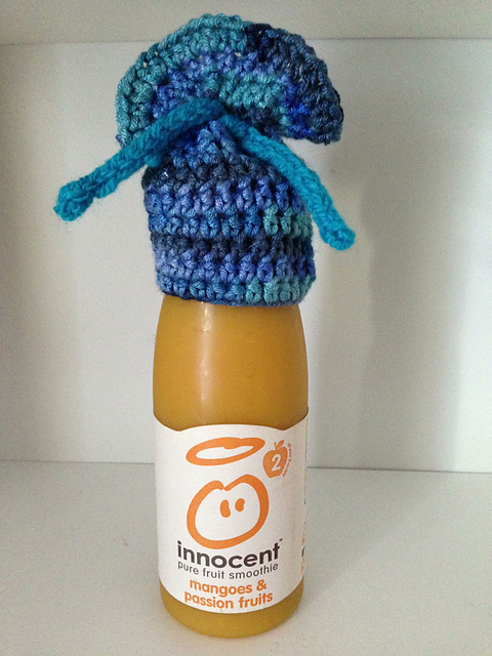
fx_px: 625
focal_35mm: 33
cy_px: 328
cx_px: 246
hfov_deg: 42.9
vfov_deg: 55.4
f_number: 2.4
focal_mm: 4.13
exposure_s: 1/15
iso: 500
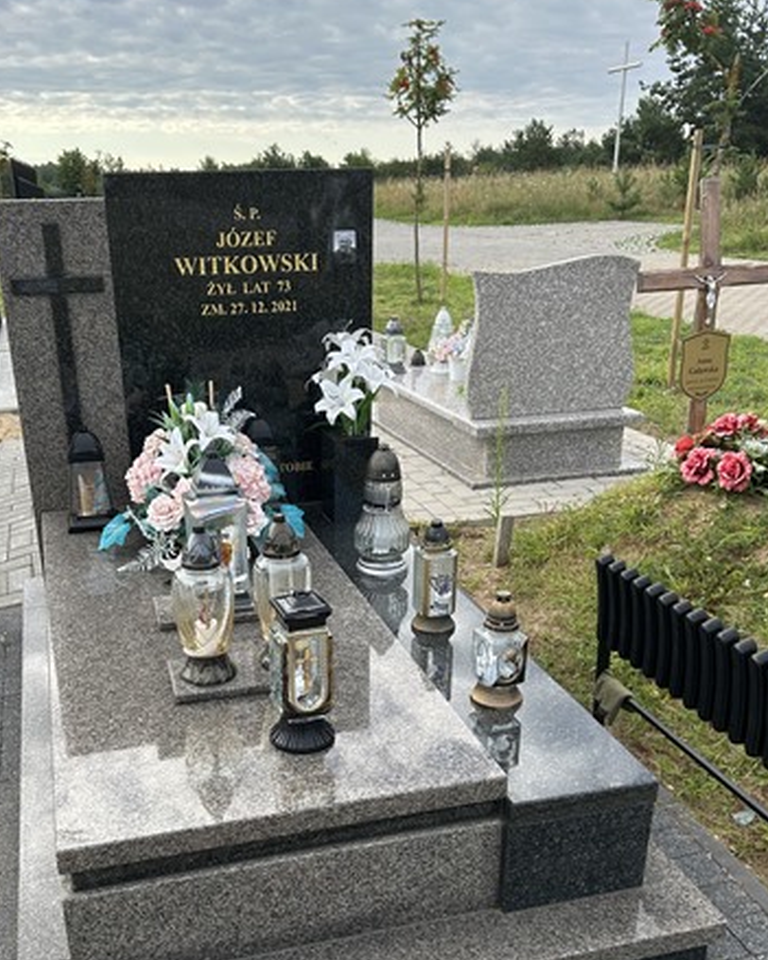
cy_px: 629
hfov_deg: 42.0
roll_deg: +0.2
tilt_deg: -23.3
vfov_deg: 50.7
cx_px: 311
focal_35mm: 35
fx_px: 995
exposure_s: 1/1280
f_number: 1.5
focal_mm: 5.7
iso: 50
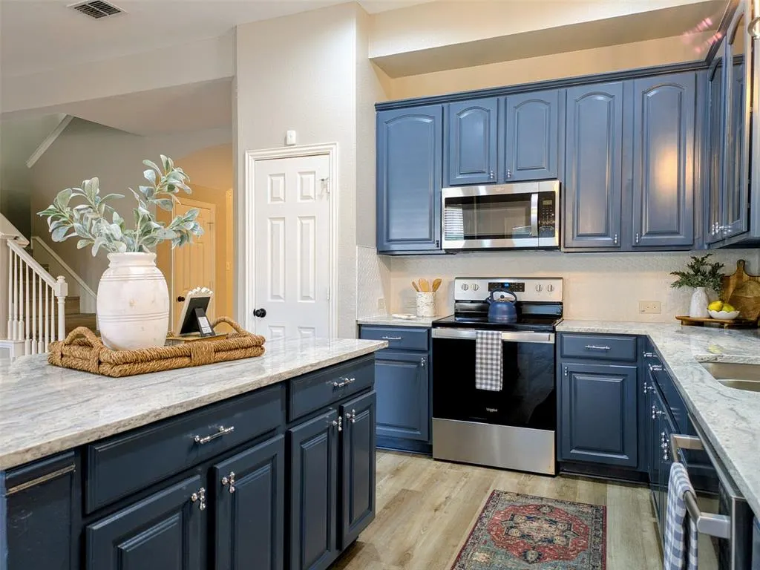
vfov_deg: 54.9
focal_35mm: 25
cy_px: 285
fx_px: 549
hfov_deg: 69.4
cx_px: 380
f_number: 1.89
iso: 139
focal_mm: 5.43
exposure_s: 1/30
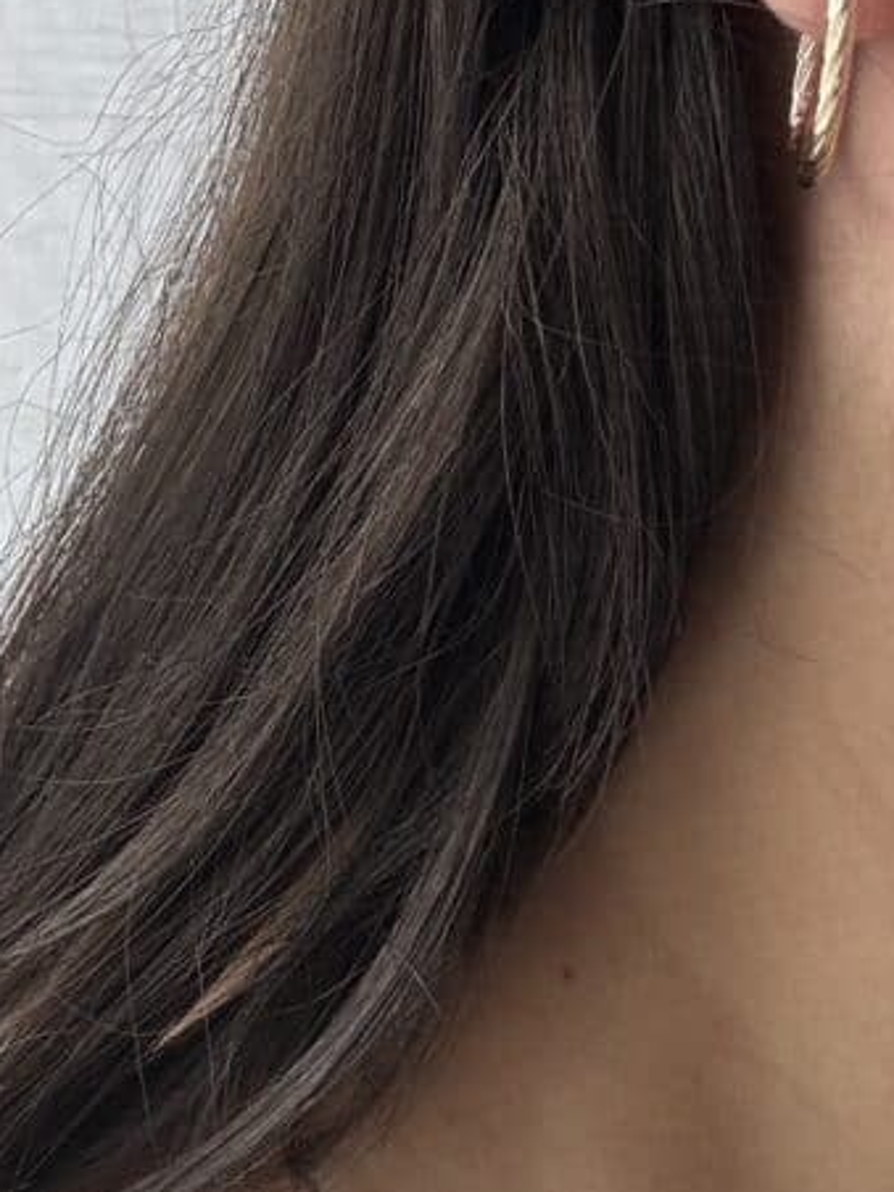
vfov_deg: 28.4
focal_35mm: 68
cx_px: 311
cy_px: 430
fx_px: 2342
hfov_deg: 21.5
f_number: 1.9
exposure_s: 1/121
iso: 32
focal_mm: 2.69
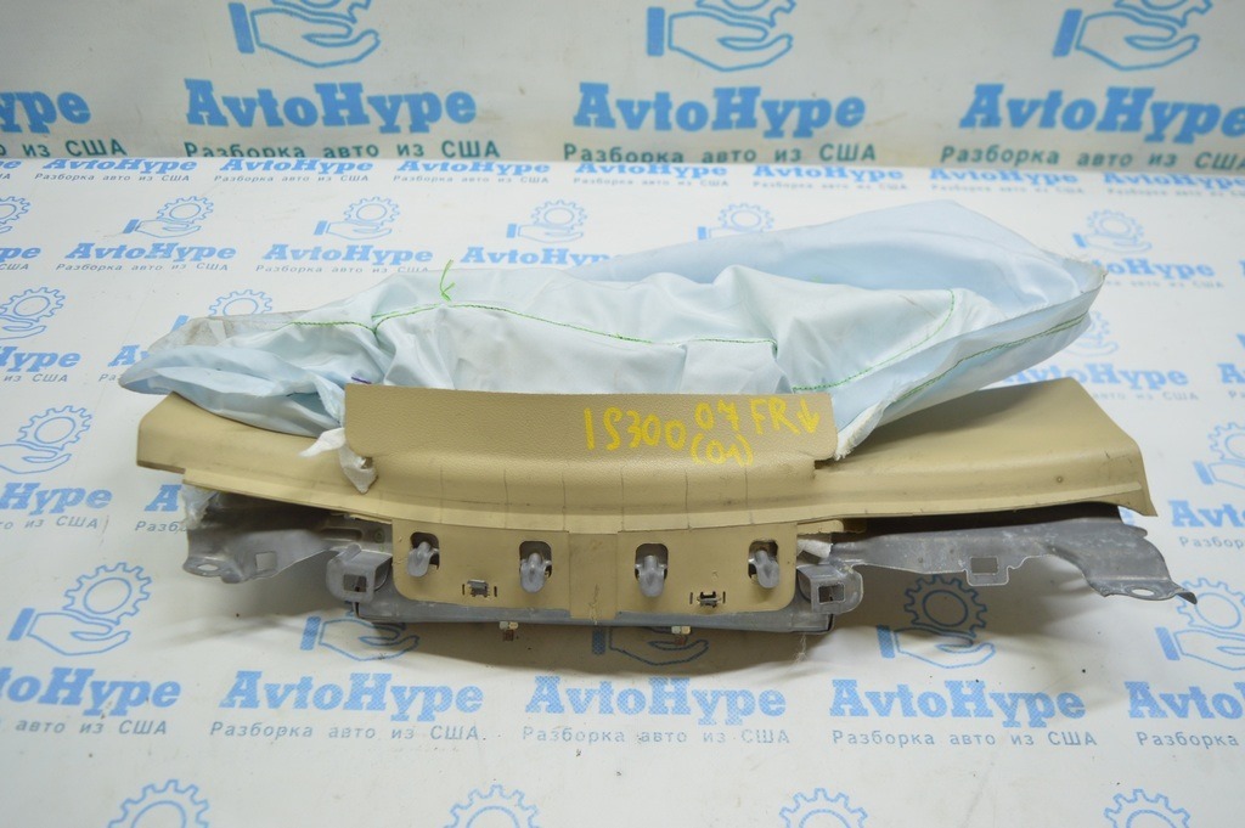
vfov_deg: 43.5
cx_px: 622
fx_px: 1037
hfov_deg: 62.0
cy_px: 414
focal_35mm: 30
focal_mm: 20
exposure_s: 1/60
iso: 400
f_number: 3.5
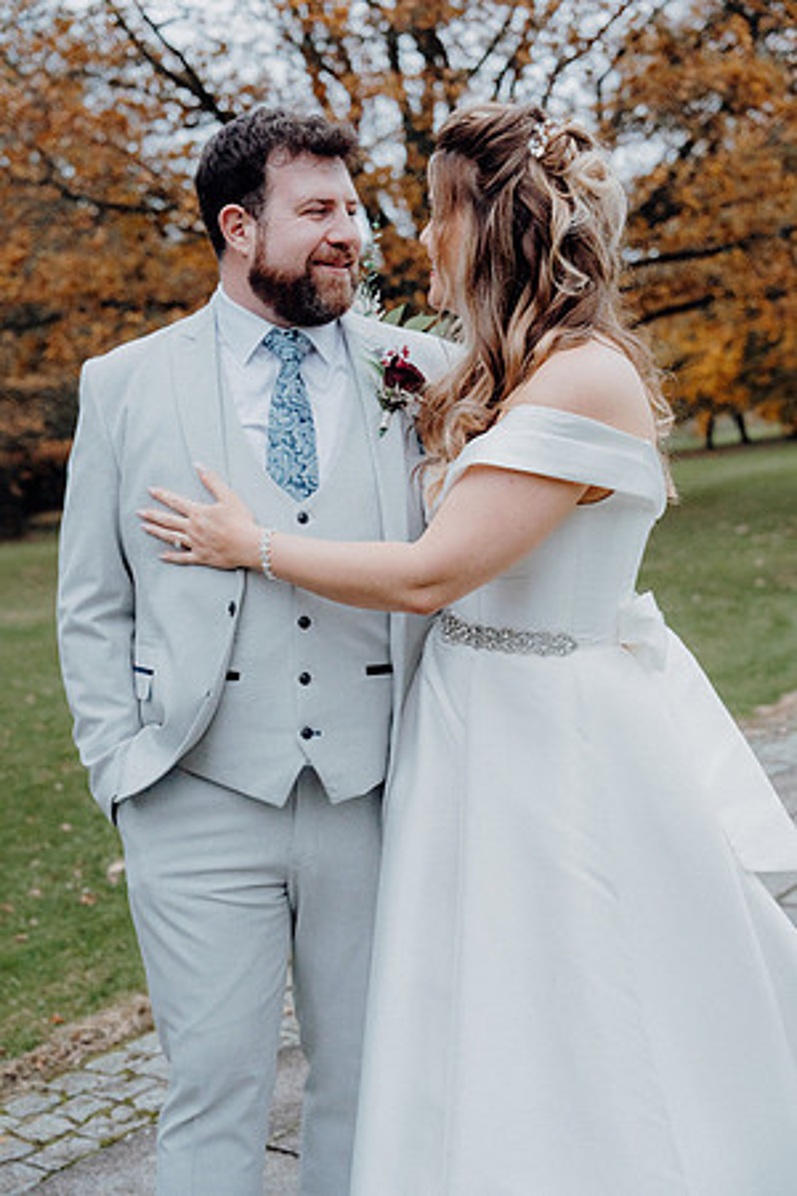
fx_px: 1594
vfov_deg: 41.1
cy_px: 598
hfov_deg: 28.1
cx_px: 398
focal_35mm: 48
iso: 4000
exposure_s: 1/200
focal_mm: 48
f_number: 3.5
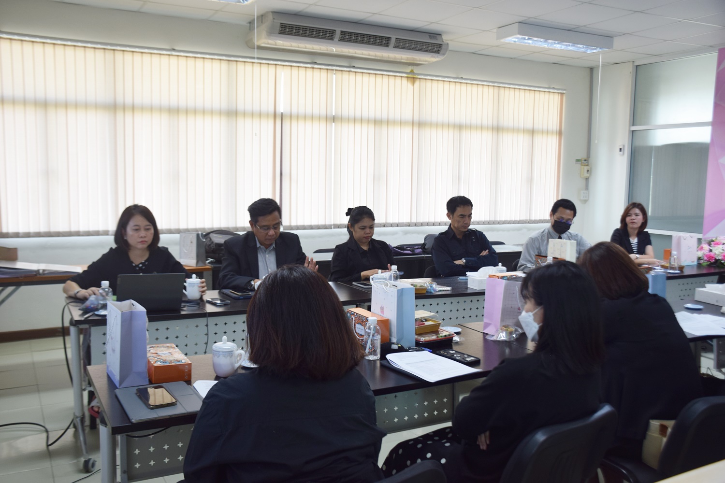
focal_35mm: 33
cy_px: 242
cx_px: 362
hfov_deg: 57.2
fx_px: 665
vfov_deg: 40.0
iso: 400
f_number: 4.5
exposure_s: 1/80
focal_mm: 22
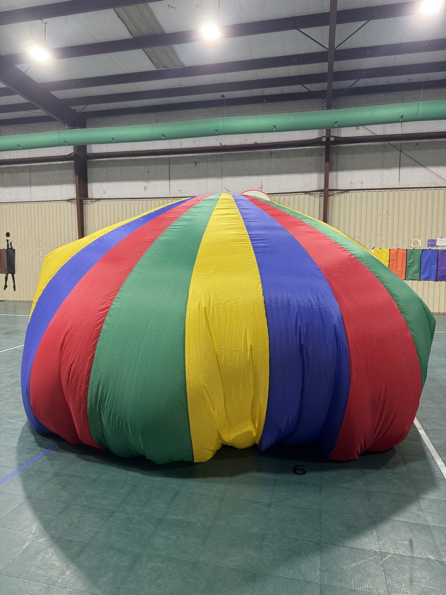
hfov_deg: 56.8
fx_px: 412
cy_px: 298
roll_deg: -0.4
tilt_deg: -4.9
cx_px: 223
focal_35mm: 24
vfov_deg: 71.6
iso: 250
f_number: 1.78
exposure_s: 1/60
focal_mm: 6.76
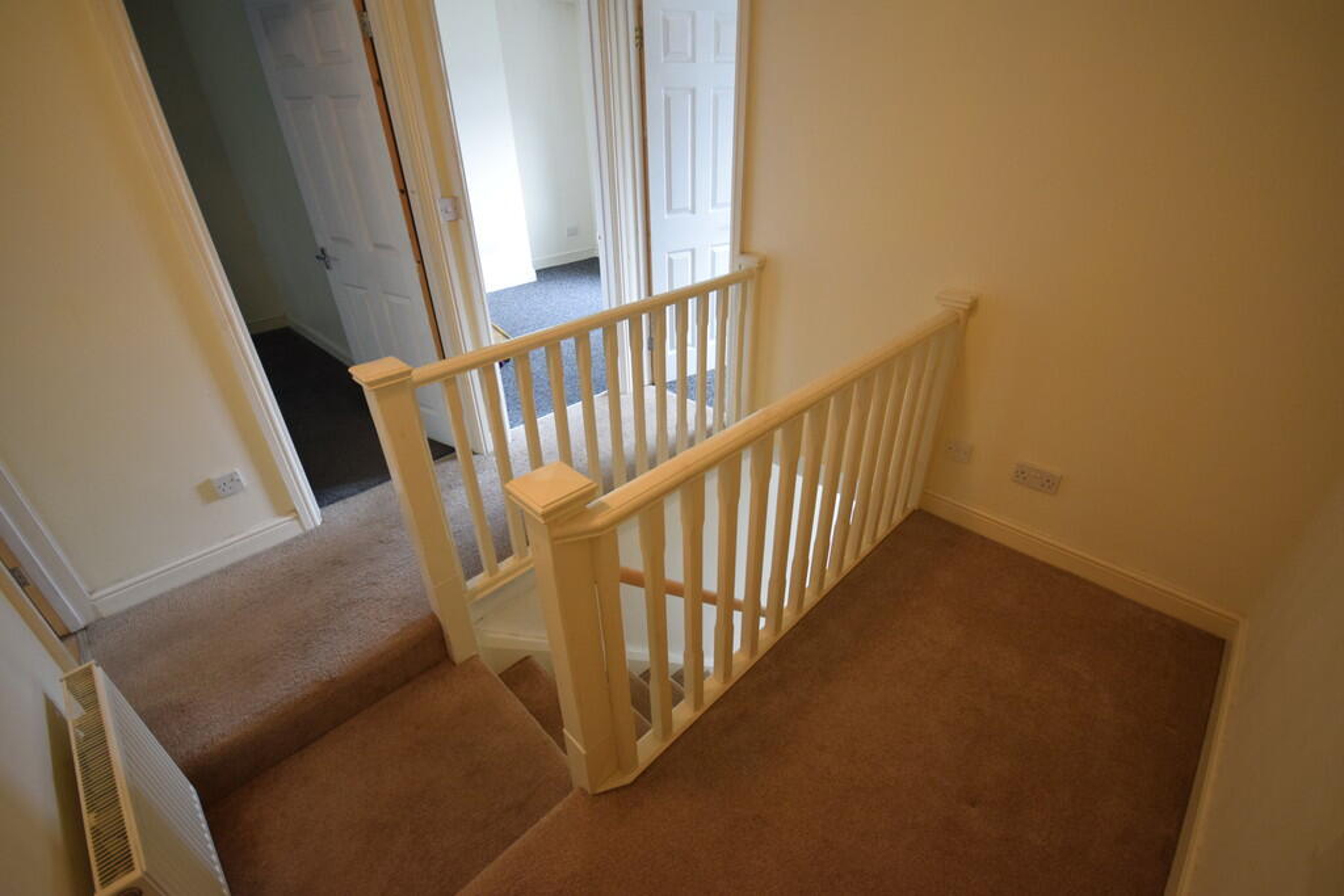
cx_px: 672
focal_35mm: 15
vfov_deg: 77.3
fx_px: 560
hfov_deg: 100.4
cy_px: 448
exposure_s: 1/60
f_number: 4
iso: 900
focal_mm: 10
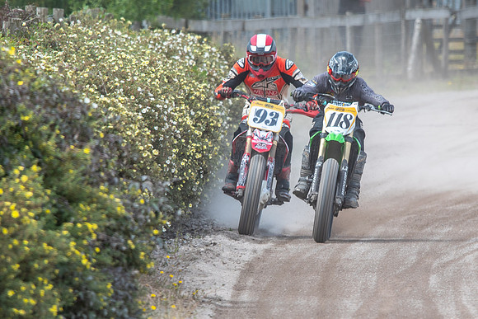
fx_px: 13325
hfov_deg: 2.1
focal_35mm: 1003
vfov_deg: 1.4
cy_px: 180
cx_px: 322
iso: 100
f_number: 8
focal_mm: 500
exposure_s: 1/320
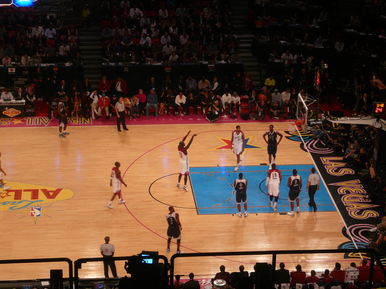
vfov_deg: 14.5
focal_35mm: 102
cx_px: 193
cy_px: 144
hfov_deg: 19.3
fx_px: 1137
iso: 100
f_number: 5.6
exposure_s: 1/25
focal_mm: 16.8
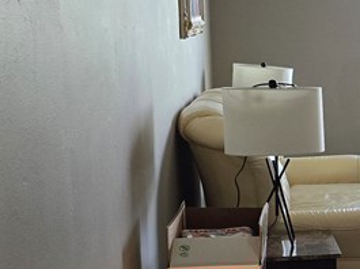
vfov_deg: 16.5
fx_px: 924
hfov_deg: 18.0
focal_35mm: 89
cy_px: 193
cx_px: 632
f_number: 1.7
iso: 250
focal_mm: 6.3
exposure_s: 1/120
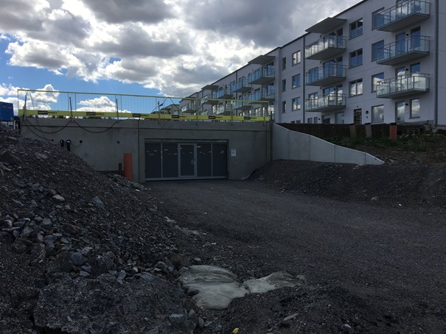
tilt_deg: -1.4
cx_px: 223
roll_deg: +0.1
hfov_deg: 61.6
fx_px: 374
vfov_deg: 48.2
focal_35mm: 29
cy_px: 167
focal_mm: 4.15
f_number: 2.2
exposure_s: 1/1832
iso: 25
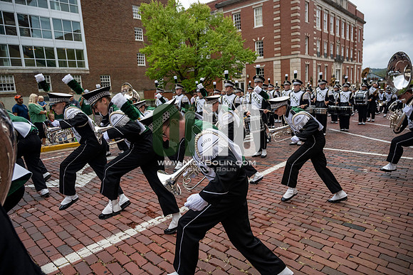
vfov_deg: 53.2
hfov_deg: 73.7
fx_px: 275
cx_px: 206
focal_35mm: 24
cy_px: 138
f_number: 4
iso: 500
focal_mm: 24
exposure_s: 1/1600
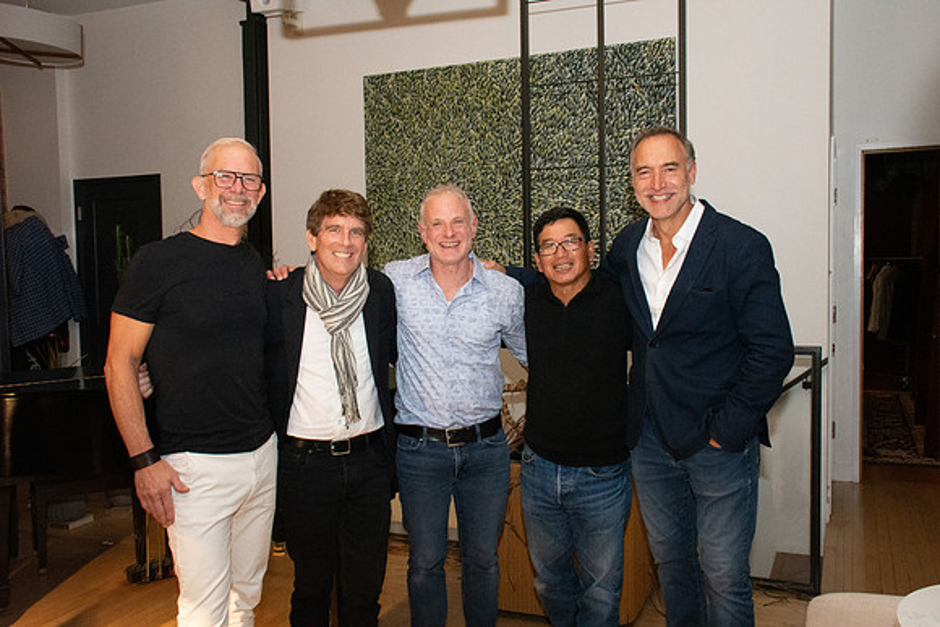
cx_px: 470
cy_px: 314
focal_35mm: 33
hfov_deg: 57.2
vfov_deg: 40.0
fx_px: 862
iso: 5000
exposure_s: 1/125
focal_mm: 22
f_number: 11
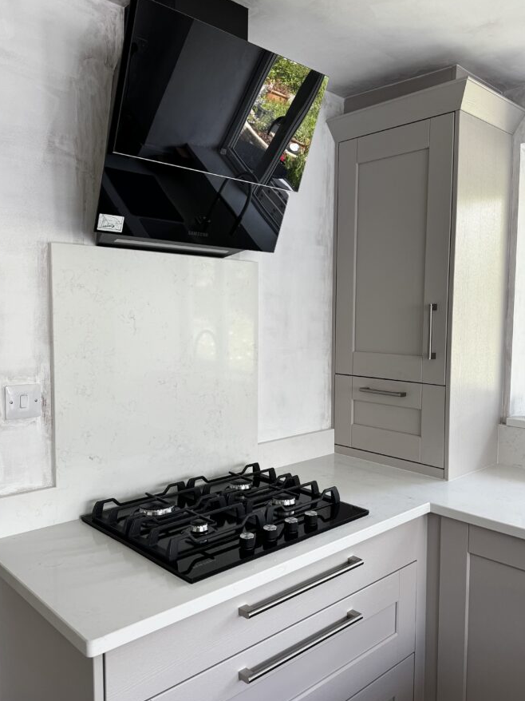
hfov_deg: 49.6
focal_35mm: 28
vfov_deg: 63.5
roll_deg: -0.2
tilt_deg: -3.9
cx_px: 296
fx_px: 566
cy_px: 353
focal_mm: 6.76
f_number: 1.78
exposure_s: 1/121
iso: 100
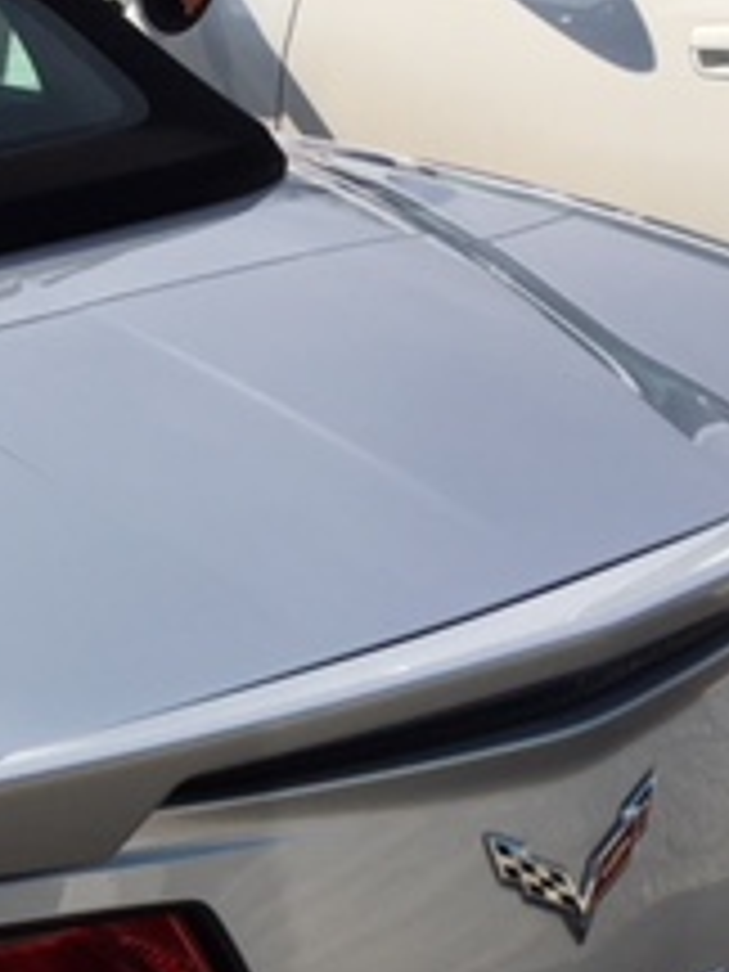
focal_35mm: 86
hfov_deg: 16.1
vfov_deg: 22.3
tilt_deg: -36.5
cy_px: 855
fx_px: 2415
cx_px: -270
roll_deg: +1.9
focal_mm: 4.15
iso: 25
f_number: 2.2
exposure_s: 1/1972
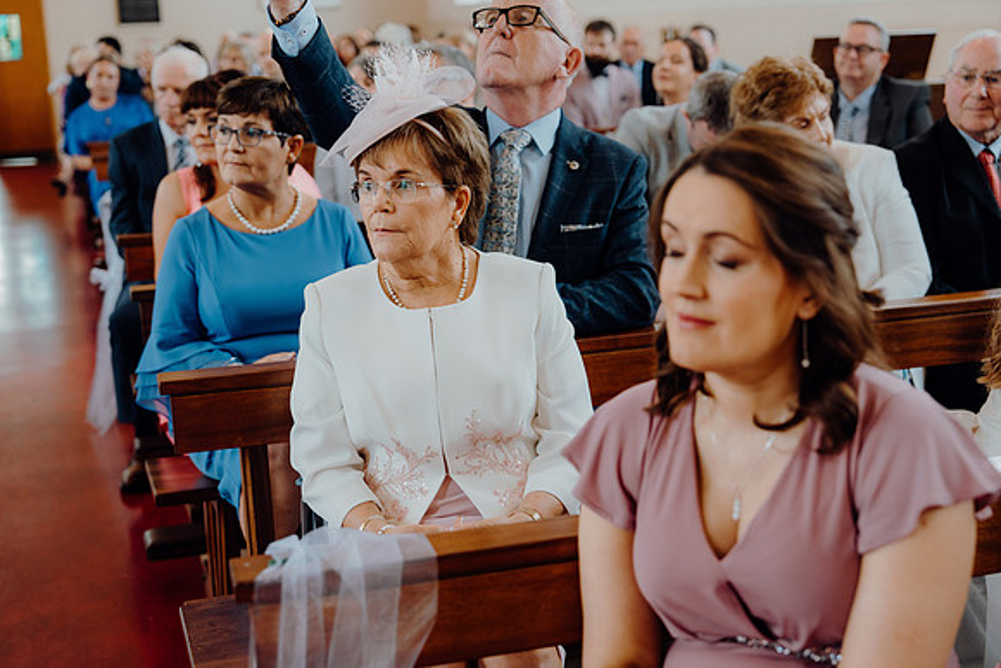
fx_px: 1335
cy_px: 334
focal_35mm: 48
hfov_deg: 41.1
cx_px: 500
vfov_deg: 28.1
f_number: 2.8
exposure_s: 1/200
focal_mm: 48
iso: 500
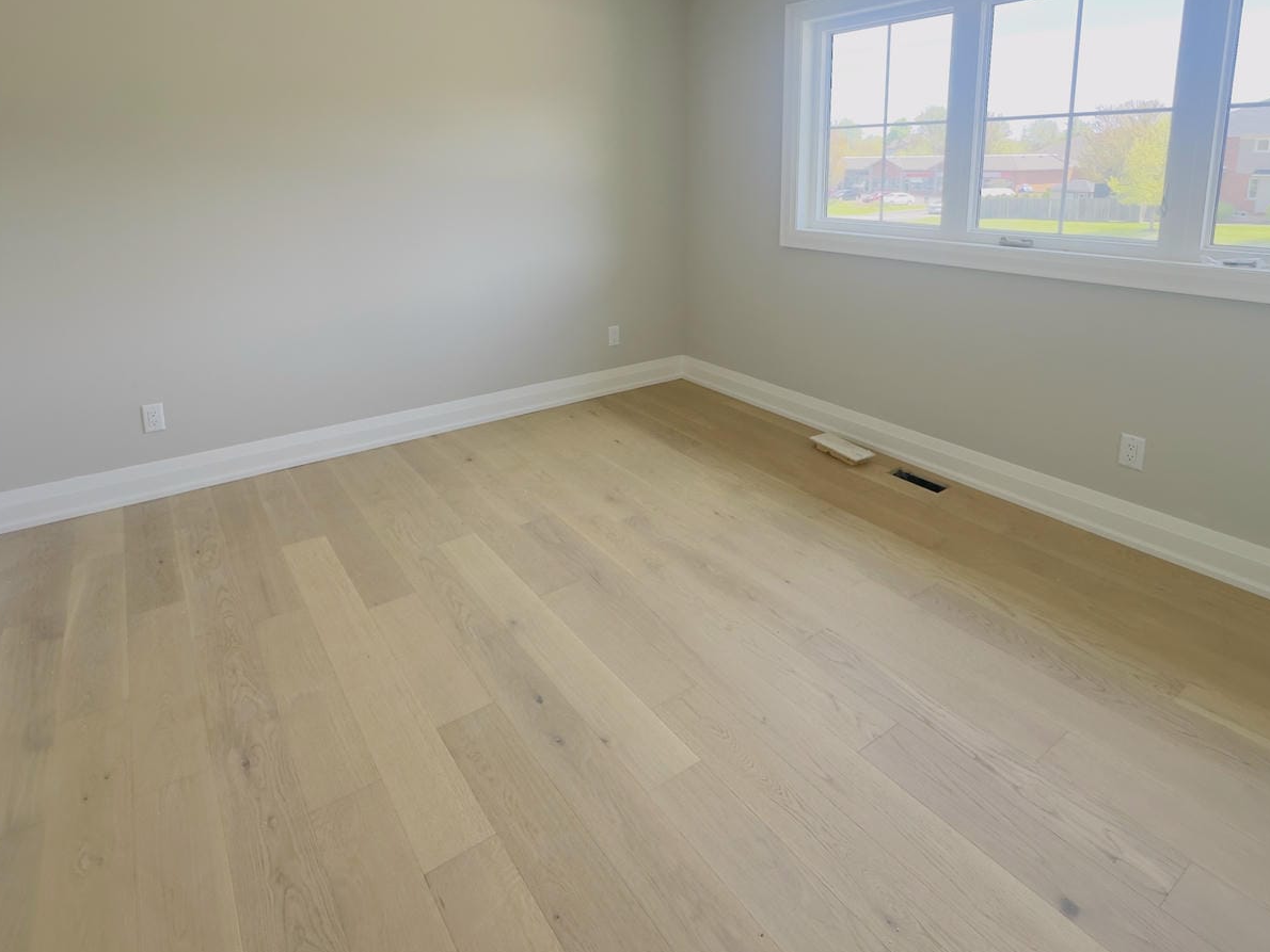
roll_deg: +0.7
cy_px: 283
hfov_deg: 81.7
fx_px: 734
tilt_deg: -9.7
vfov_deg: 63.5
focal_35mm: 20
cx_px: 602
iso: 40
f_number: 2.2
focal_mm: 2.22
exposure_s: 1/99
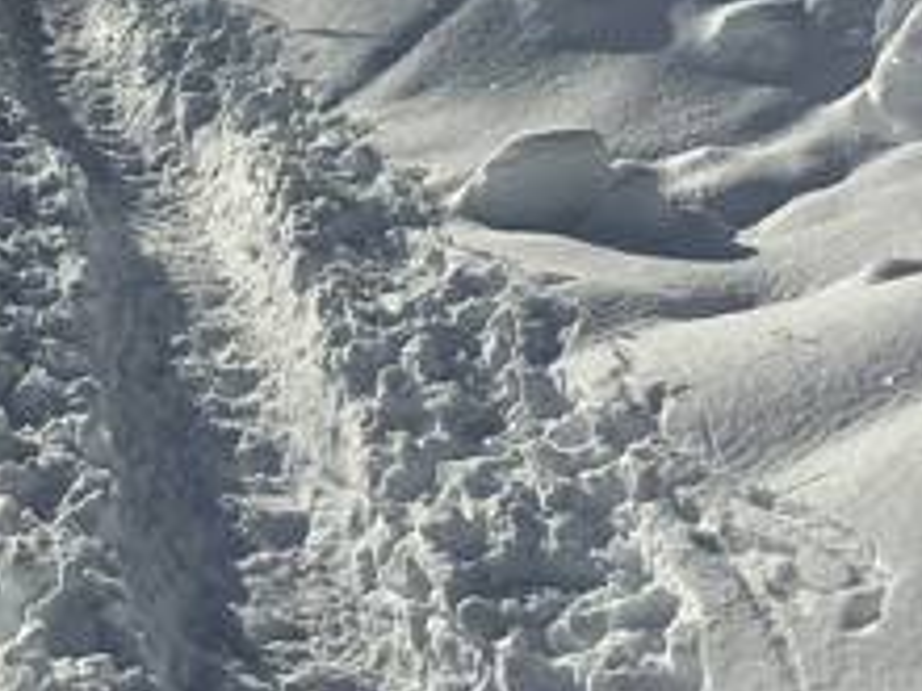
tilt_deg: -5.9
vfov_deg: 16.6
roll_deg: -1.5
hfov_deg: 22.0
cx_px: 178
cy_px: 71
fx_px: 2344
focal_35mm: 88
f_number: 2.2
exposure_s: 1/6623
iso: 32
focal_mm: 4.15
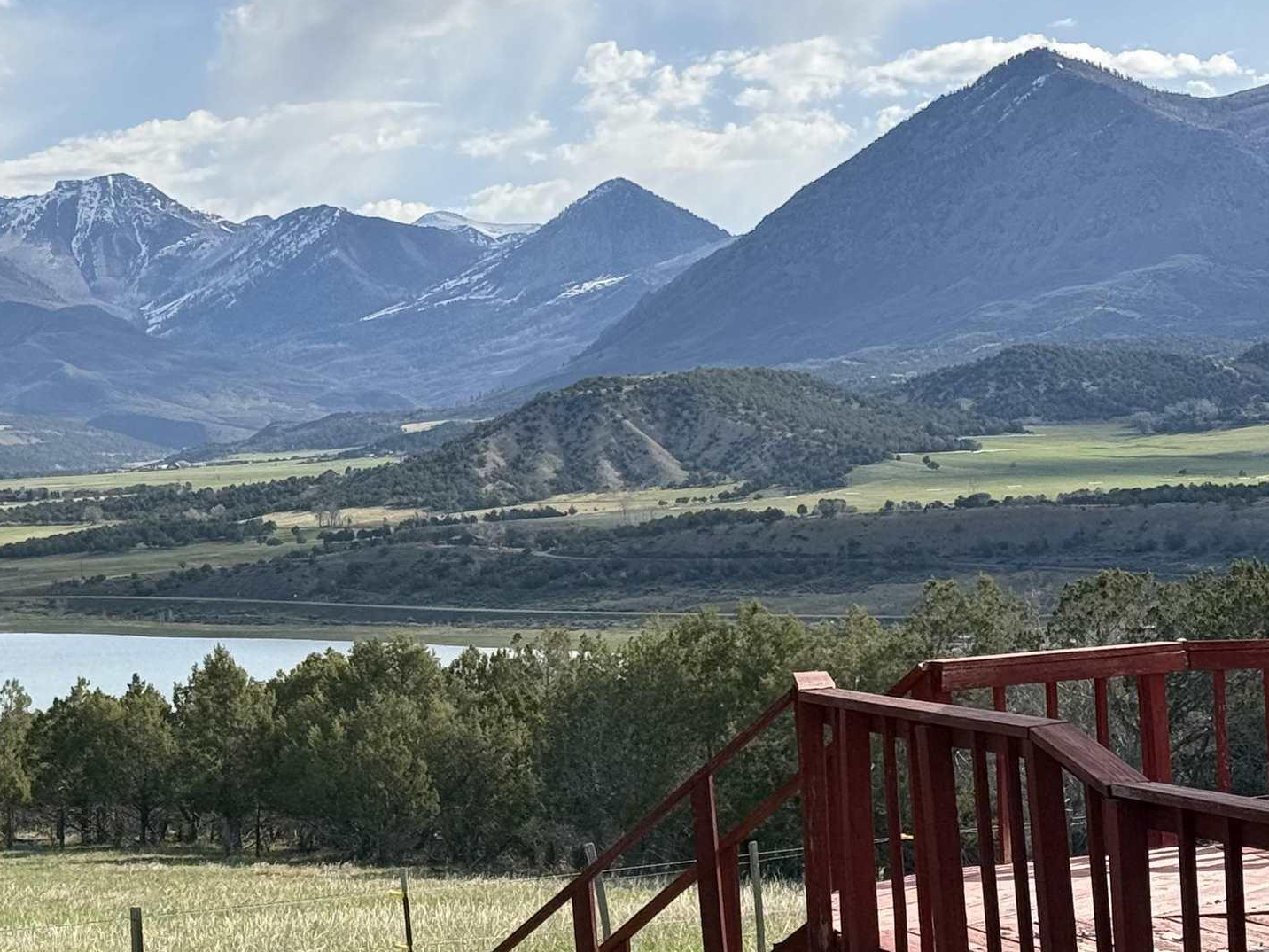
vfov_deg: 14.3
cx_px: 329
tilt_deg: -2.7
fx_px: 3776
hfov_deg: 19.0
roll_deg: +1.1
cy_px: 690
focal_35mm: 103
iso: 80
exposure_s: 1/4878
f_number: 1.78
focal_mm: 6.76
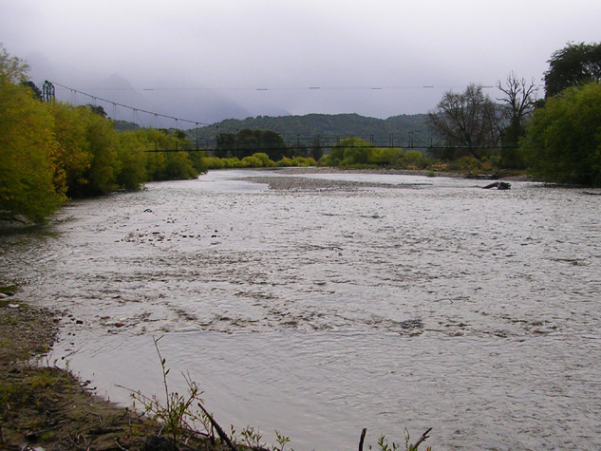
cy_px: 272
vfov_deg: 30.2
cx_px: 359
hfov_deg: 39.5
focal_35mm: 48
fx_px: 834
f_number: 2.8
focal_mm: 5.8
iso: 50
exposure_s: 1/140
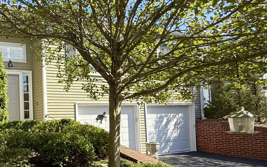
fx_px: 189
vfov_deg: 47.1
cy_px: 105
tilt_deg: +4.5
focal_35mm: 26
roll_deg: +0.5
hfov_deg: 61.7
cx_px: 37
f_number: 2.2
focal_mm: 2.22
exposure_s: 1/574
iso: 50
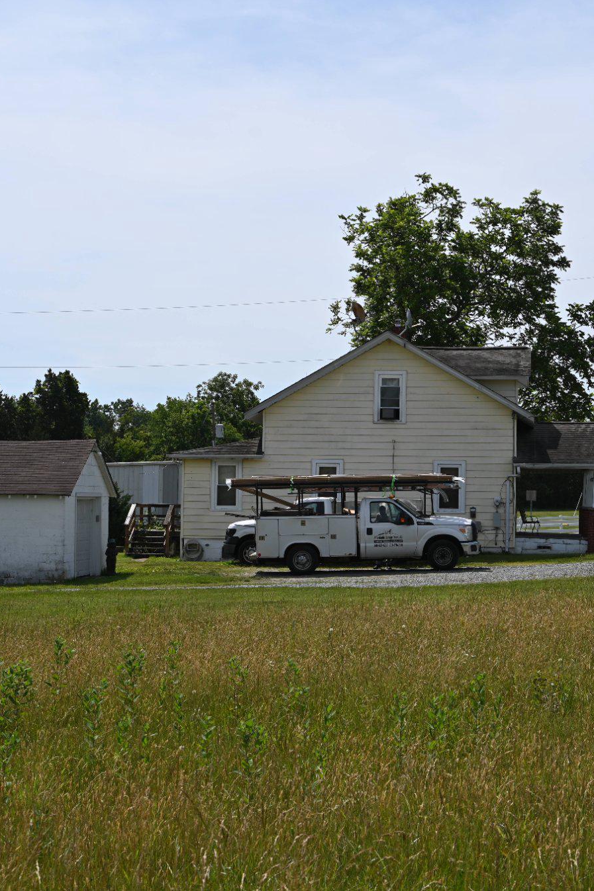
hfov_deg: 19.4
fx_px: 1733
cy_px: 440
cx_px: 335
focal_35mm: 70
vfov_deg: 28.8
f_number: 8
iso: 100
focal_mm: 46
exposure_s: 1/500
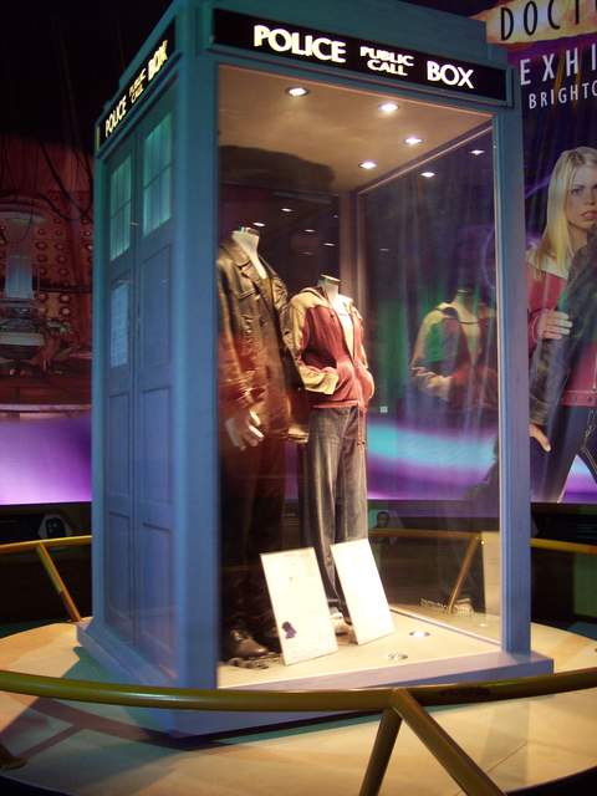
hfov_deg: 37.7
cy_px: 398
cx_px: 298
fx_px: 874
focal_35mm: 38
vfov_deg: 49.0
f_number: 2.8
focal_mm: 8
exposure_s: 1/8
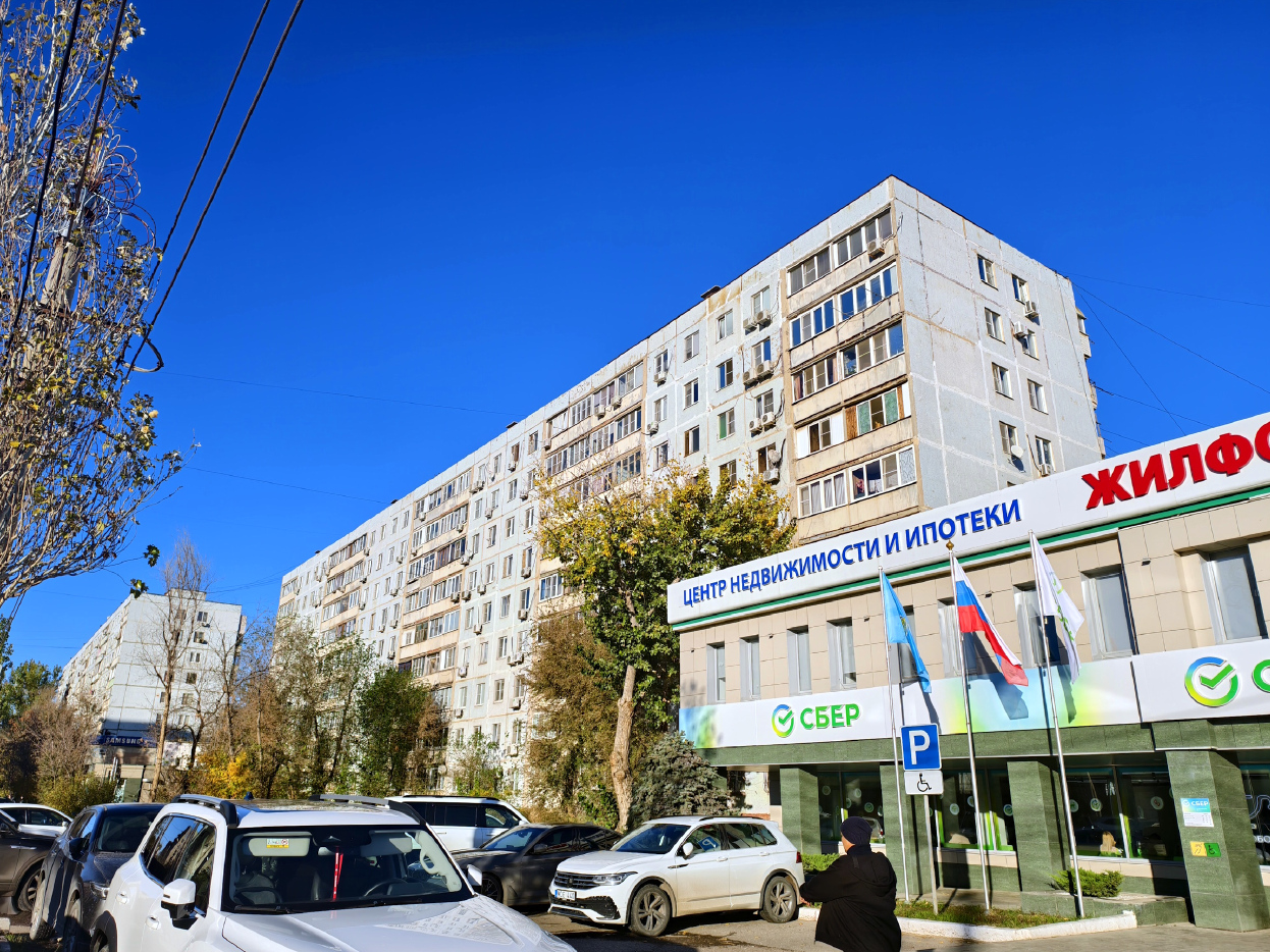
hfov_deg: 71.6
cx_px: 622
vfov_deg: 56.8
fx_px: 880
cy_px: 495
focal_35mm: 24
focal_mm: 6.54
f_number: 1.57
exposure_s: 1/1767
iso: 71
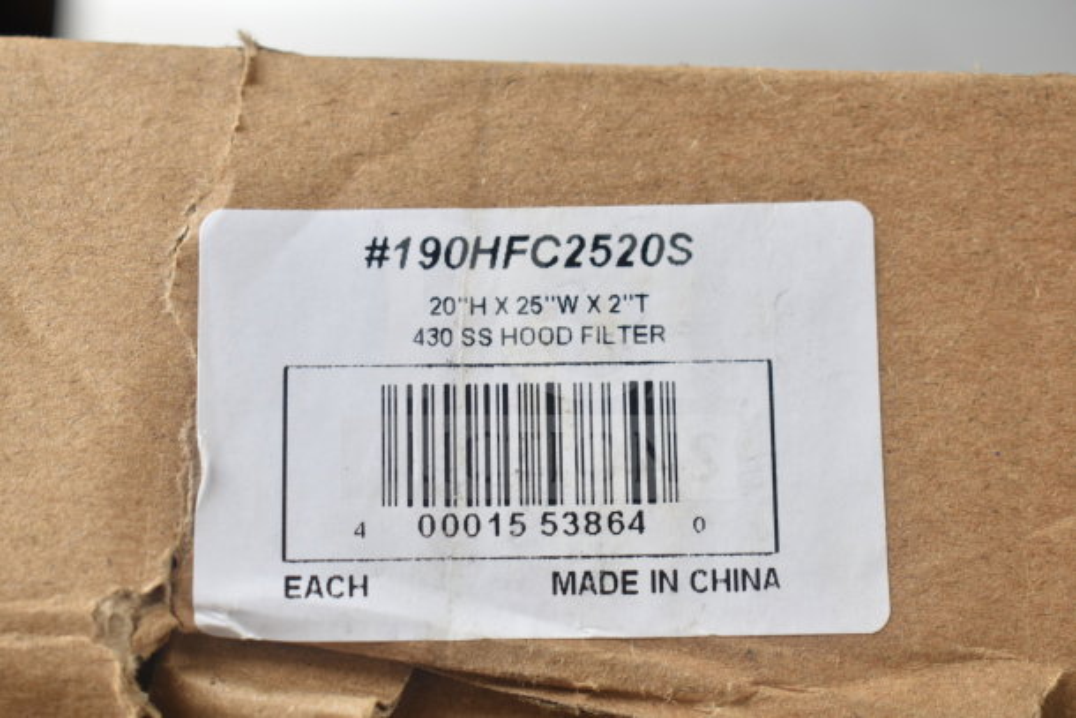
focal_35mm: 60
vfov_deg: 22.6
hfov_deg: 33.4
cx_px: 538
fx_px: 1794
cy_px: 359
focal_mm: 40
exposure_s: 1/60
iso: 220
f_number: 5
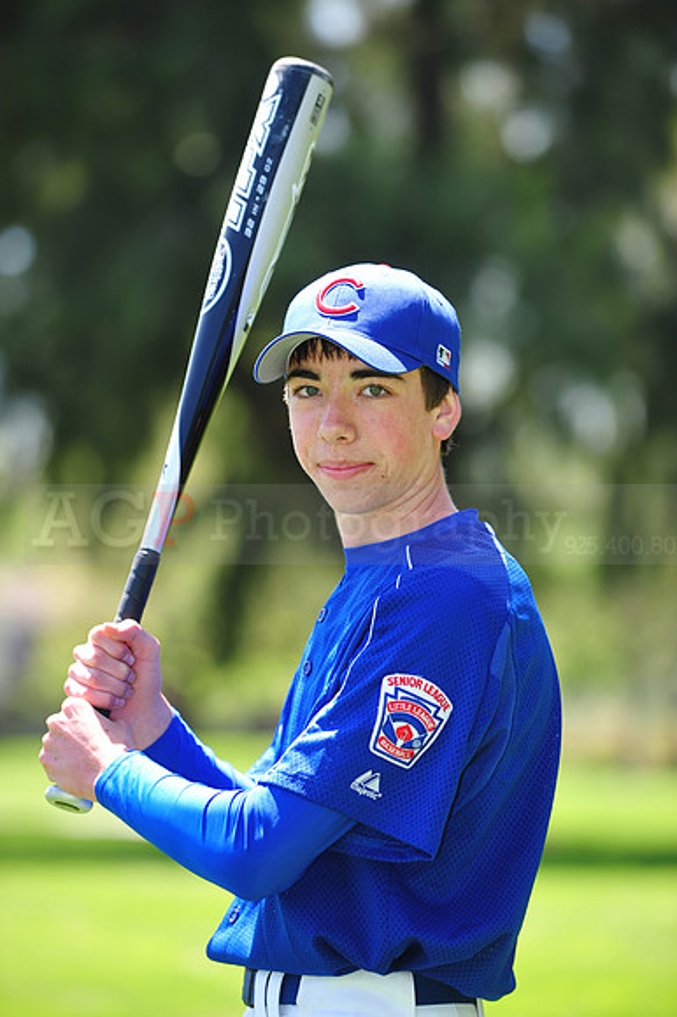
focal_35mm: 200
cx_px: 338
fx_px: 5648
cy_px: 508
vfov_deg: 10.3
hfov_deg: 6.9
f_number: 4.5
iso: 200
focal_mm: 200
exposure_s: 1/320
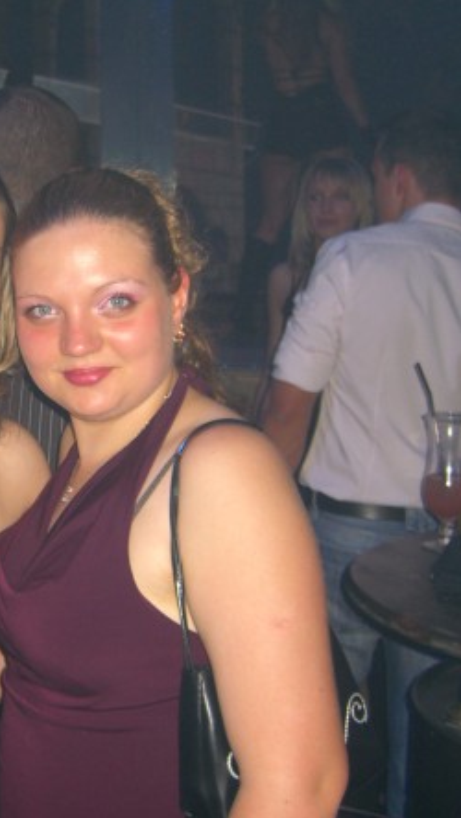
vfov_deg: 37.2
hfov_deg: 20.8
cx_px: 13
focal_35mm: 56
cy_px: 409
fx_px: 1216
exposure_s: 1/60
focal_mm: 7.9
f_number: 2.8
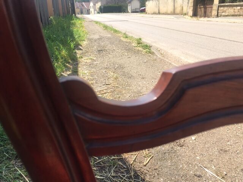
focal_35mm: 29
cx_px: 122
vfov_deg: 48.2
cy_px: 91
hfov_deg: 61.7
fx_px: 204
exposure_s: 1/519
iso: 25
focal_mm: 4.15
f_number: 2.2
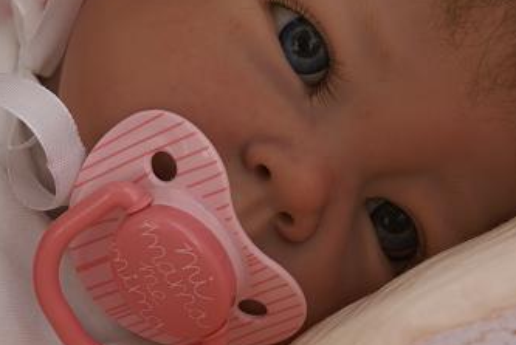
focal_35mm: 220
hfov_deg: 9.3
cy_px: 196
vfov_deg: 6.3
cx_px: 162
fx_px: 3157
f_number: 8
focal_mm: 70
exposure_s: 1/160
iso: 100
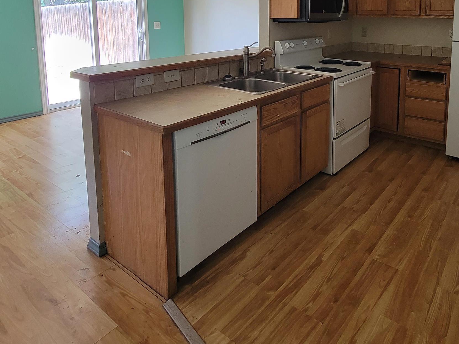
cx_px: 300
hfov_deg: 69.8
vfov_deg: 50.9
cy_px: 41
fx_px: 318
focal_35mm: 24
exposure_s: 1/60
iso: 160
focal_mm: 2.2
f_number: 2.2
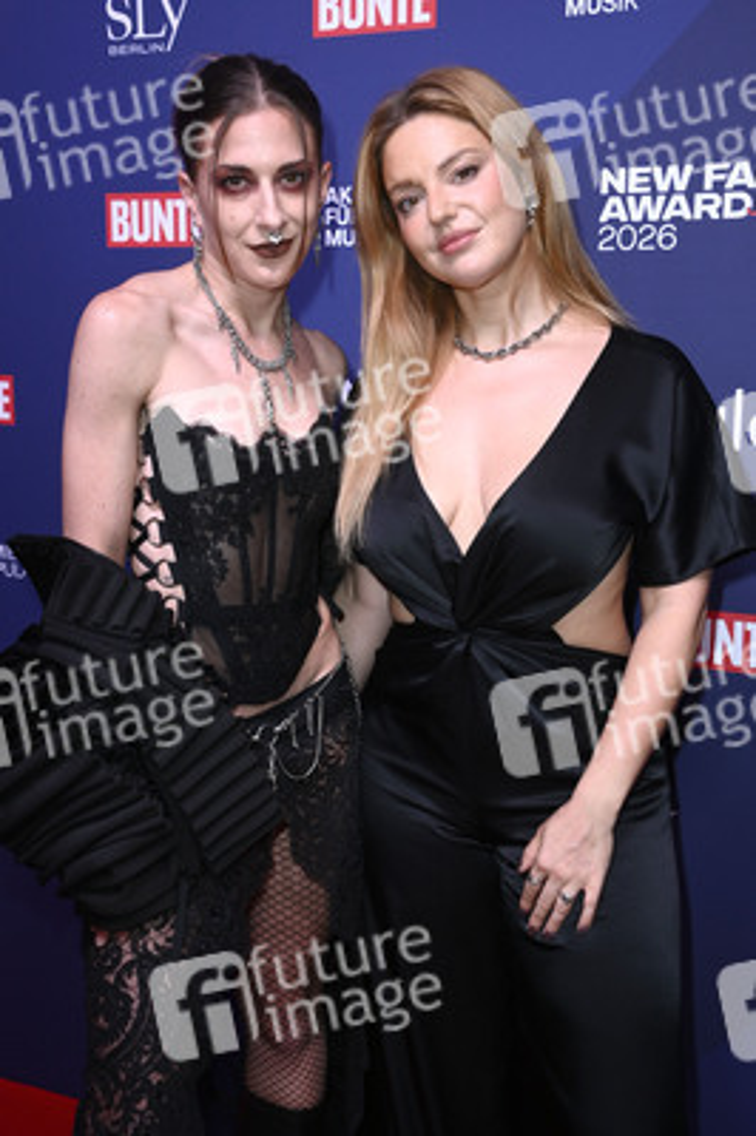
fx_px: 1420
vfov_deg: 43.6
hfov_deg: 29.8
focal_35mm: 45
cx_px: 378
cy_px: 568
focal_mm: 45
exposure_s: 1/250
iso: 800
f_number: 5.6
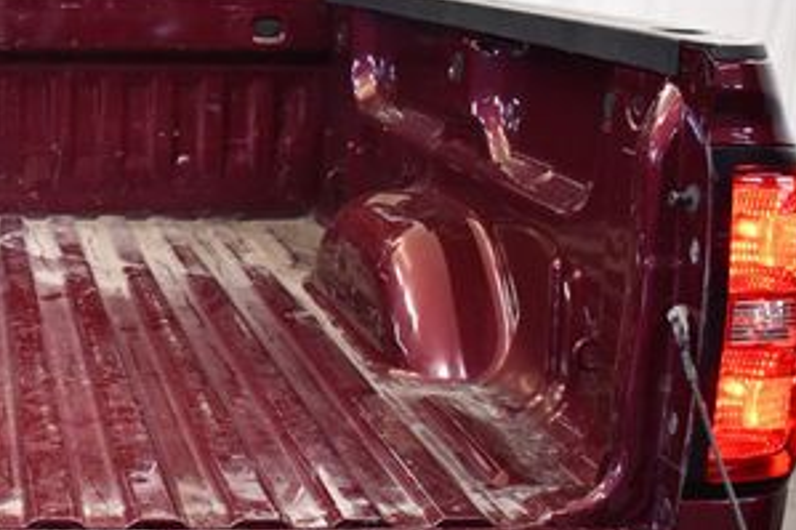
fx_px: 1702
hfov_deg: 24.8
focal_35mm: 77
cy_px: 192
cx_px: -45
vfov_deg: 17.7
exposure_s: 1/125
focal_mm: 24
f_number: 3.8
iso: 2000
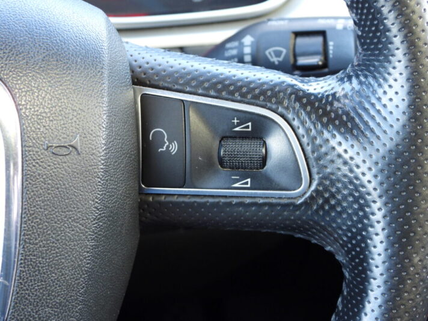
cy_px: 160
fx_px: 989
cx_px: 214
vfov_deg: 18.4
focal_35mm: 80
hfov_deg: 24.4
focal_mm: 14.4
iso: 400
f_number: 3.5
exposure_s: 1/40
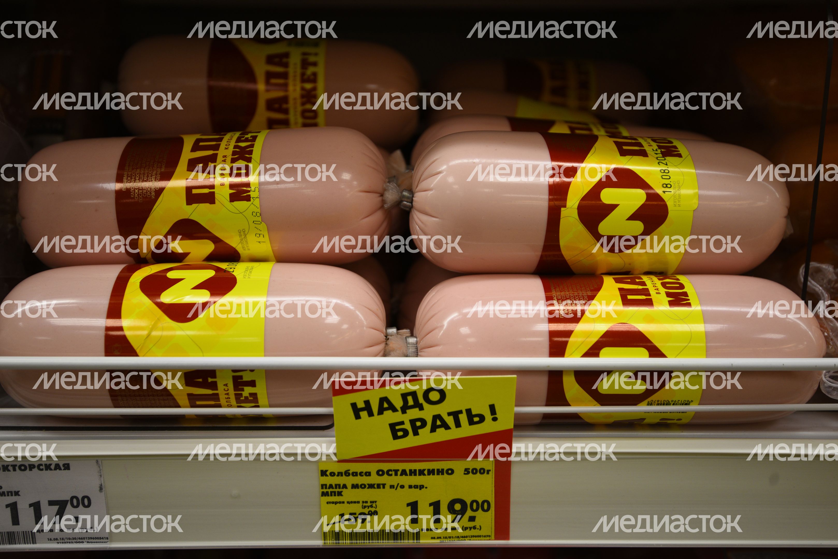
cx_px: 419
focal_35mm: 35
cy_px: 280
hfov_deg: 54.4
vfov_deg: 37.9
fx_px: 815
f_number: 4
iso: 400
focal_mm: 35
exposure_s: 1/100
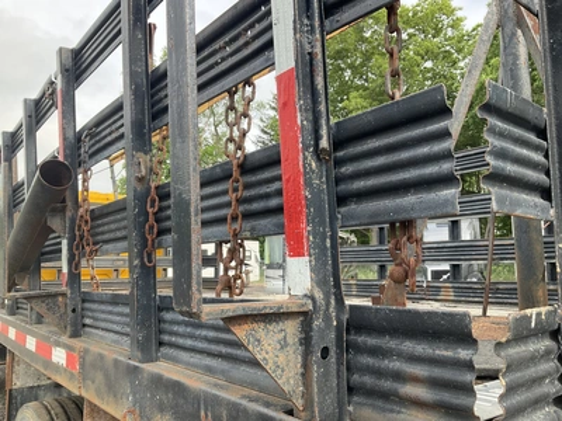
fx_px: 471
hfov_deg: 61.7
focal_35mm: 29
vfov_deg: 48.2
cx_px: 281
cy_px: 210
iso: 25
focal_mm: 3
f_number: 1.8
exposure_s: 1/346
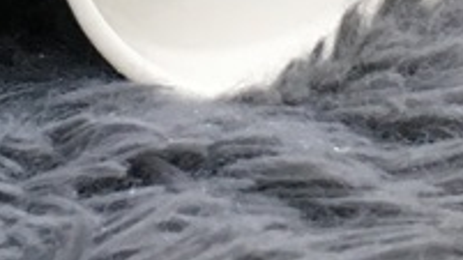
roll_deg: -1.1
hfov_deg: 11.4
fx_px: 2320
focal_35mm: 189
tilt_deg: -9.9
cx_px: 182
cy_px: -550
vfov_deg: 5.9
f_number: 2.2
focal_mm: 4.15
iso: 125
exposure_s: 1/33
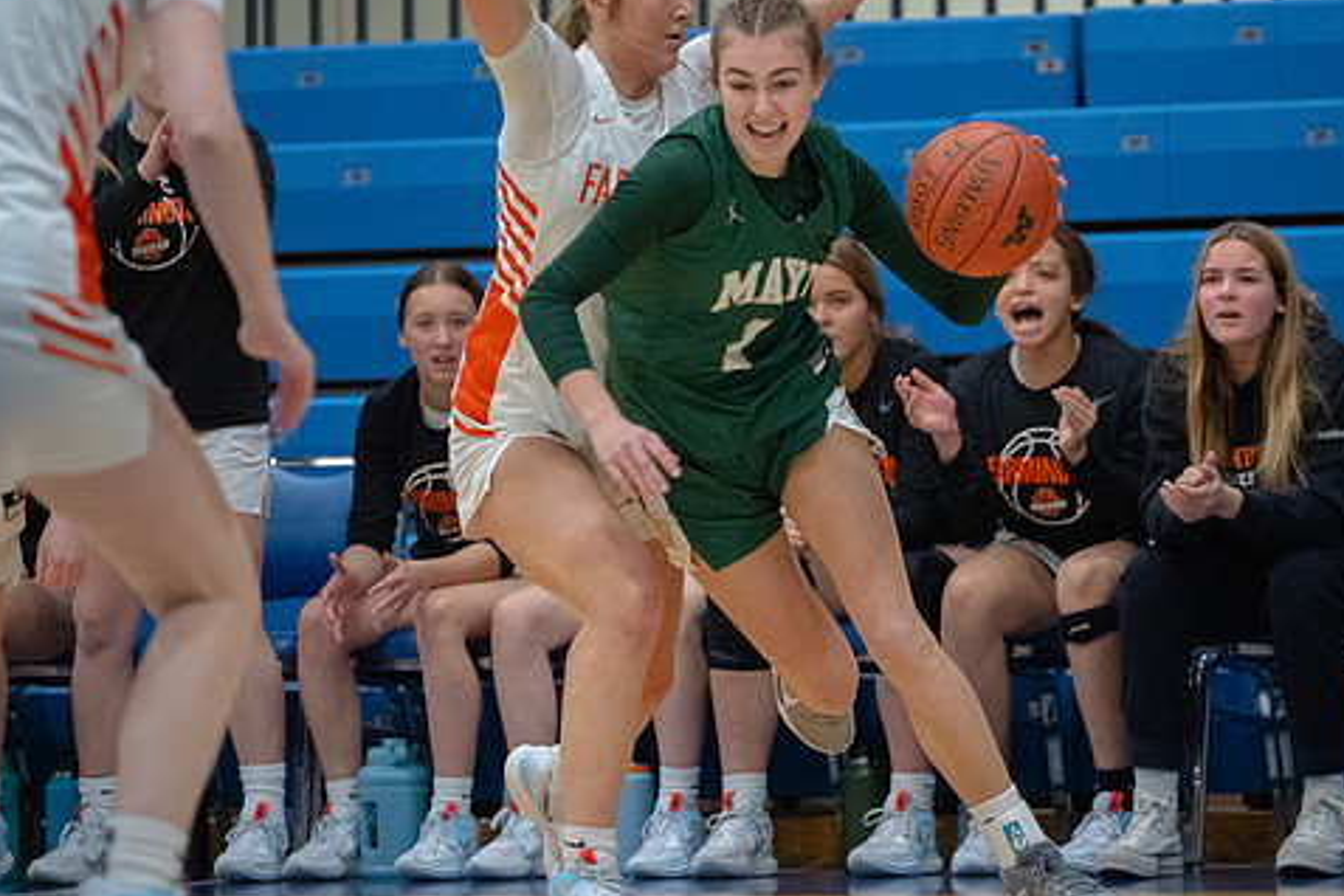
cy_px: 429
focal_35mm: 270
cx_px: 816
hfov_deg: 7.6
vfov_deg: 5.1
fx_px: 10079
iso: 12800
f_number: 4
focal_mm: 200
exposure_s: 1/1000
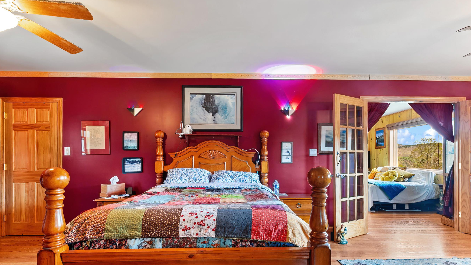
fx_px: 225
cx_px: 234
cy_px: 125
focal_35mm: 18
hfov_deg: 92.7
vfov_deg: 61.0
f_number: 9
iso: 400
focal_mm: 10
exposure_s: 1
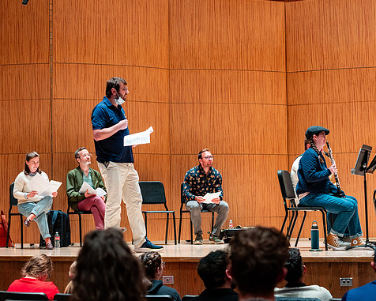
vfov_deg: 15.4
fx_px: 1113
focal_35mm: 100
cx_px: 122
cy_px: 117
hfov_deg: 19.1
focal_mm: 70
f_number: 4
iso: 1000
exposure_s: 1/50
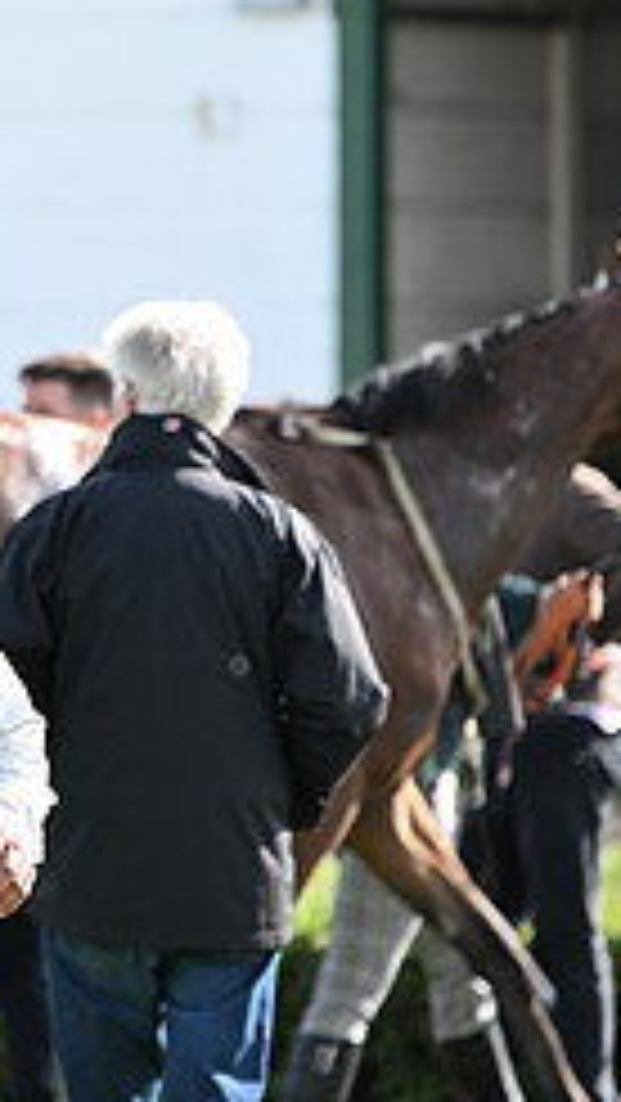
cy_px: 322
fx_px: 14505
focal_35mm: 496
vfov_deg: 4.4
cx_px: -603
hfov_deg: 2.4
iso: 500
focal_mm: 200
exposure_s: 1/1250
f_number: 4
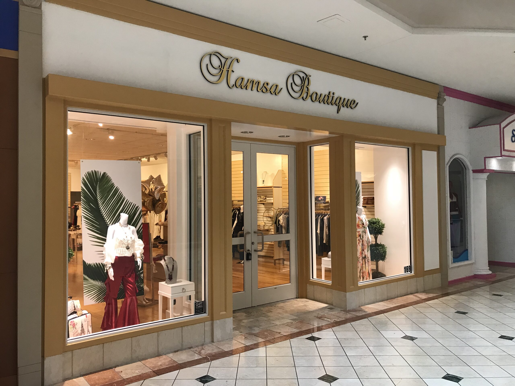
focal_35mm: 28
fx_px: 417
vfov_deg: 49.7
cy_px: 193
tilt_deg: +1.3
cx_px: 258
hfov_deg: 63.4
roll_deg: +0.6
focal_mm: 3.99
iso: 32
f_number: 1.8
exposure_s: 1/30
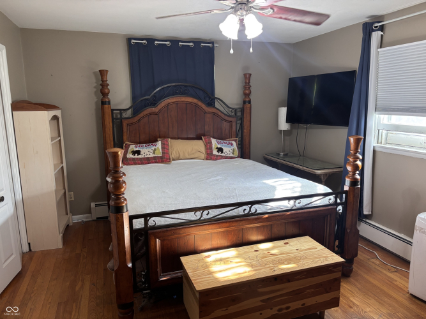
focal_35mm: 26
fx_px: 320
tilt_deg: -10.6
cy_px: 160
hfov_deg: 67.3
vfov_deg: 53.0
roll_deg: +0.0
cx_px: 213
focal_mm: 5.96
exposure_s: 1/60
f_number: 1.6
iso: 125
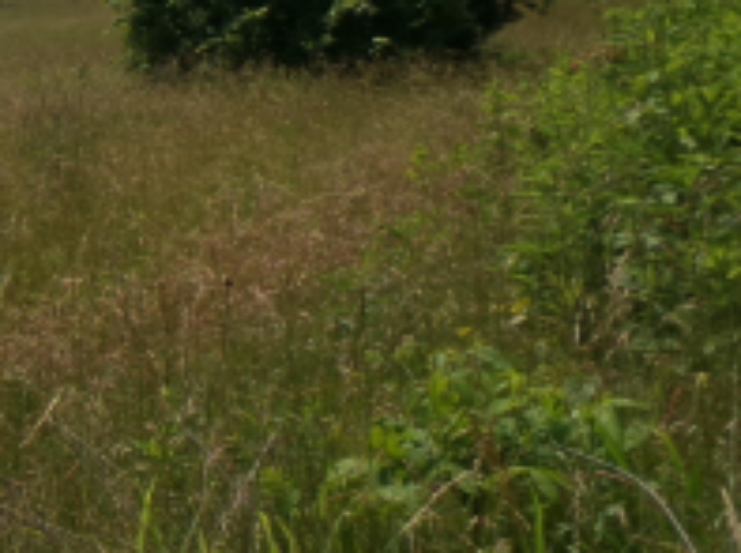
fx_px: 2030
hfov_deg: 18.2
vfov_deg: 15.4
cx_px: -401
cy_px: 79
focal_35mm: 95
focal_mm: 5
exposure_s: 1/140
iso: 100
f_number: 11.31
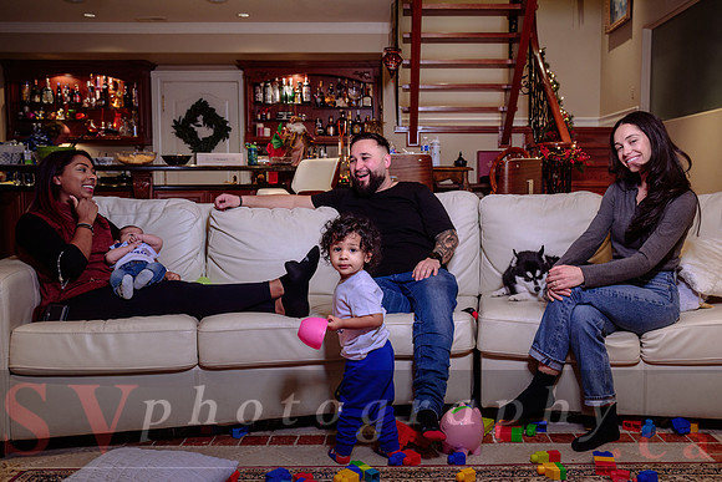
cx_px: 412
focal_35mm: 34
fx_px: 688
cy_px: 229
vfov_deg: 38.6
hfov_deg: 55.2
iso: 500
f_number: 4.5
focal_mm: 30
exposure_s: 1/50
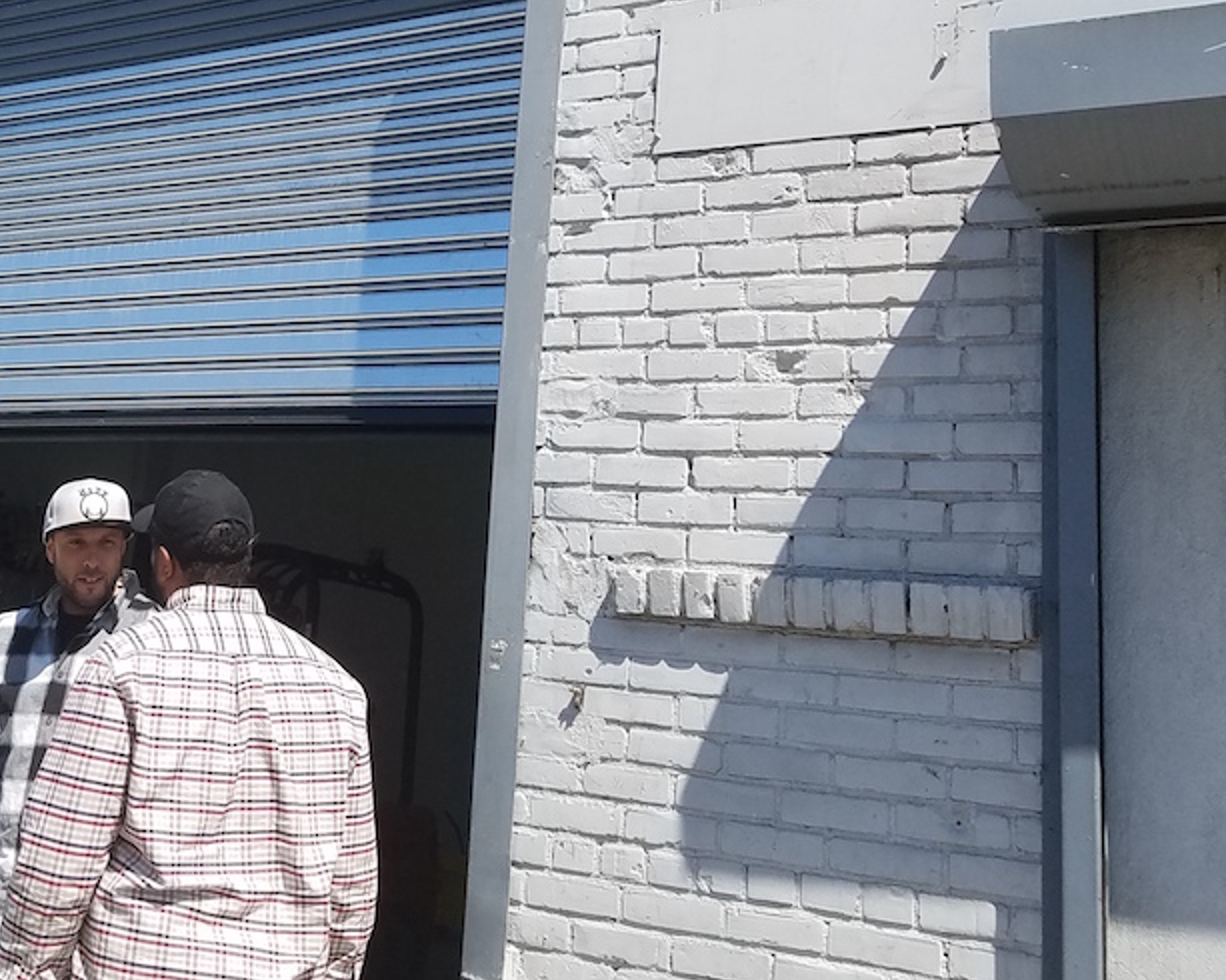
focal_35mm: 53
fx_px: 1922
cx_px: 240
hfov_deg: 34.3
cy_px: 172
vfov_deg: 27.9
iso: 50
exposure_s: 1/2256
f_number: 1.7
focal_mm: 4.2
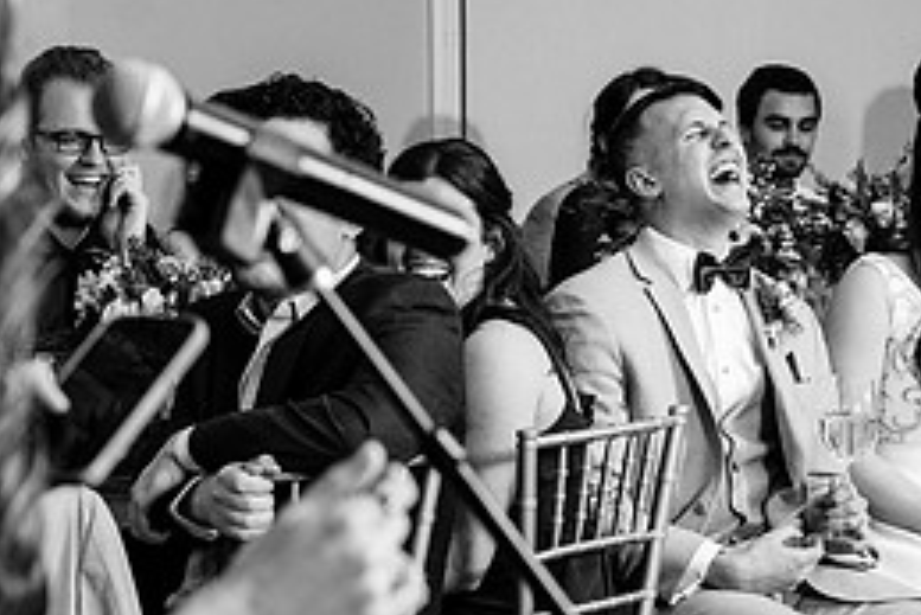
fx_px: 4326
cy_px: 389
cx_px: 399
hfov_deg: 12.2
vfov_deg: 8.1
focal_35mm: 169
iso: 2000
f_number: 5
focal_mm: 70
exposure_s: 1/200
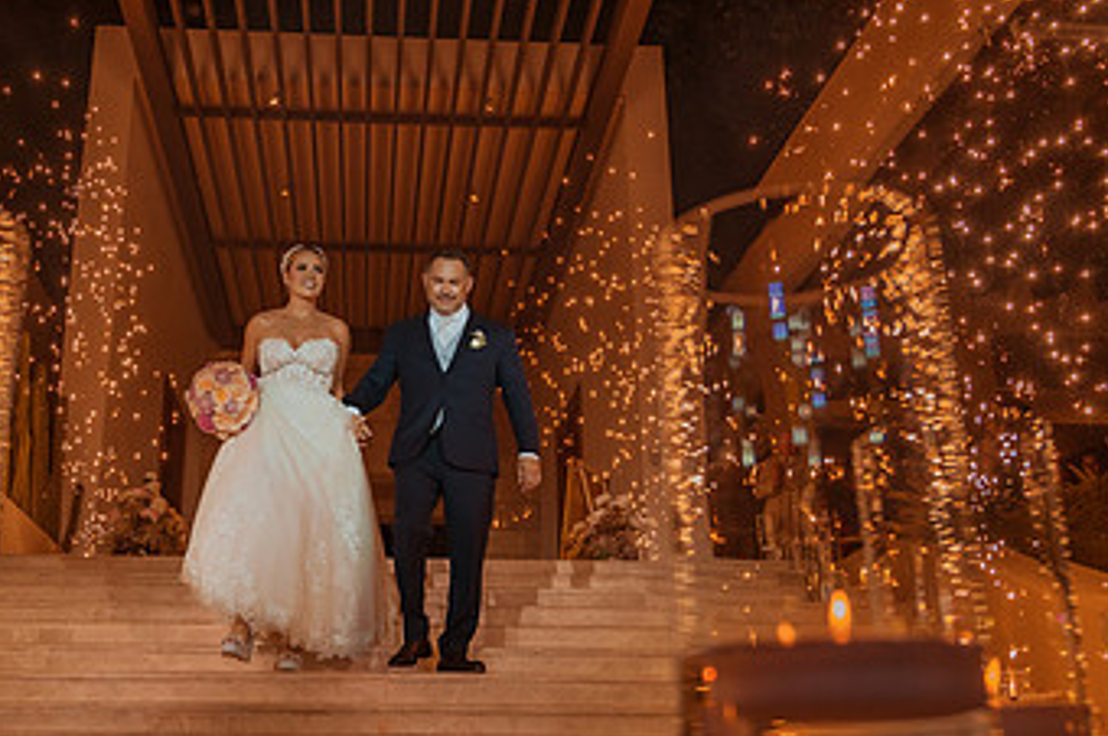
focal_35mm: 41
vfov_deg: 32.5
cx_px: 437
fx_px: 1261
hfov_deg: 47.1
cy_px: 407
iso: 1250
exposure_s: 1/1000
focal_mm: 24
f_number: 4
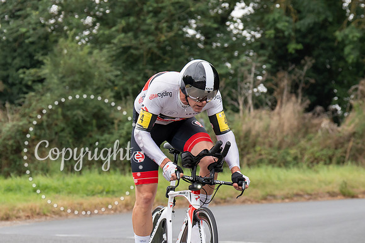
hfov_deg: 9.2
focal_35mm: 224
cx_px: 218
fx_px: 2274
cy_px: 126
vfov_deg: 6.1
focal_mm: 89
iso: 500
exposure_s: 1/1000
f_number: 4.5
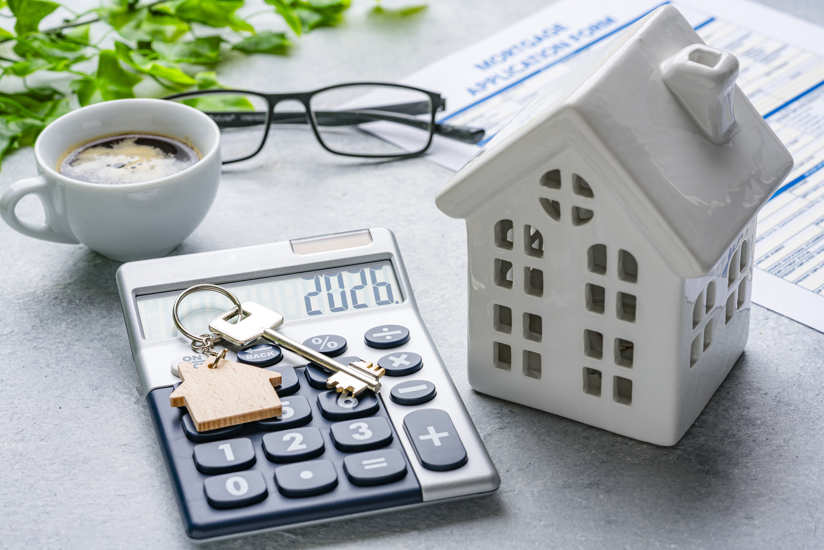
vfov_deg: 15.2
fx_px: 2060
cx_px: 412
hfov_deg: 22.6
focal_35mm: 90
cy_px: 275
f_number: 9
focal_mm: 90
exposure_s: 1/100
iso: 100
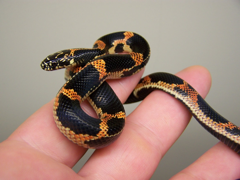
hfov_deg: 49.0
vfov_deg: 37.7
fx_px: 263
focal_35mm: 38
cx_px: 120
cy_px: 90
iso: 80
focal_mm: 6.3
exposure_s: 1/60
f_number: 2.8
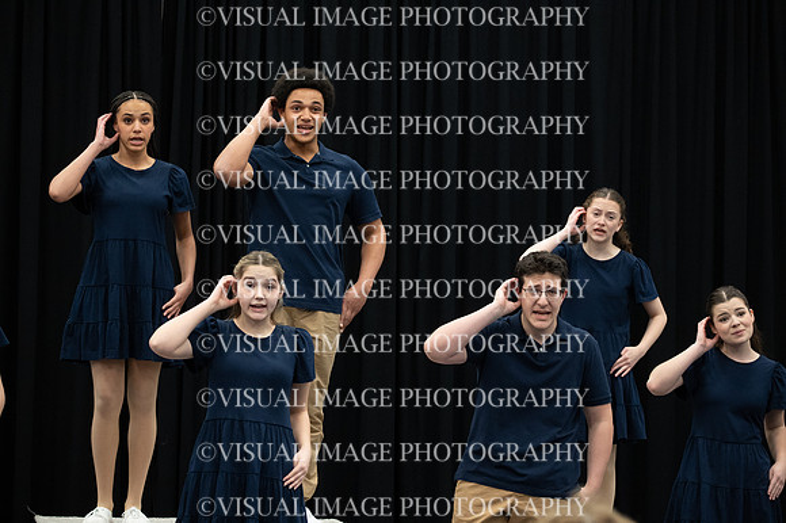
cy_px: 262
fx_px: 2749
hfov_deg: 16.3
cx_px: 393
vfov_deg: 10.9
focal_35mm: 126
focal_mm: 126
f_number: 6.3
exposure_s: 1/100
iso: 6400
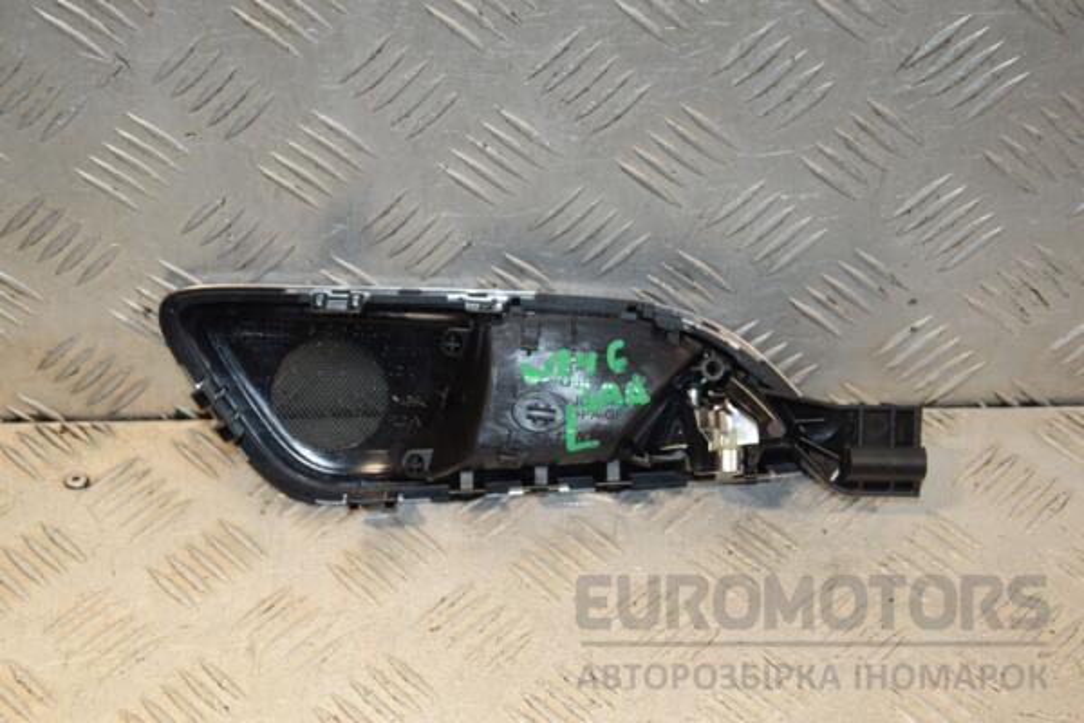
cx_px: 542
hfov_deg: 27.0
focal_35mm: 75
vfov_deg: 18.2
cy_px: 362
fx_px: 2258
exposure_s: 1/200
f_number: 6.3
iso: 800
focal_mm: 50
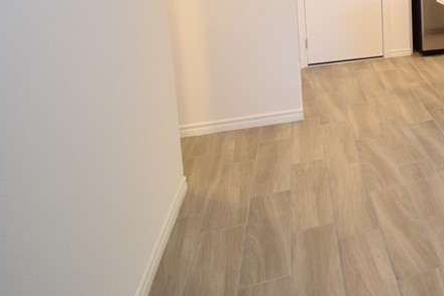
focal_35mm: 37
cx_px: 539
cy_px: -6
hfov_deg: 38.0
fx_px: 457
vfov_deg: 32.8
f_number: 5
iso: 400
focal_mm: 10
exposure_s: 1/25
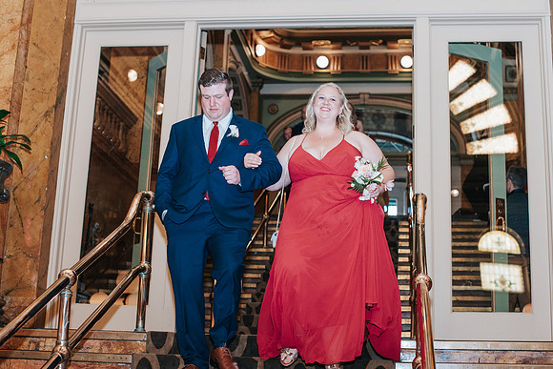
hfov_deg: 35.8
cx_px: 299
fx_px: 855
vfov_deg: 24.3
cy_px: 169
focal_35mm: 56
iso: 1000
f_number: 3.2
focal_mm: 50
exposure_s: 1/200
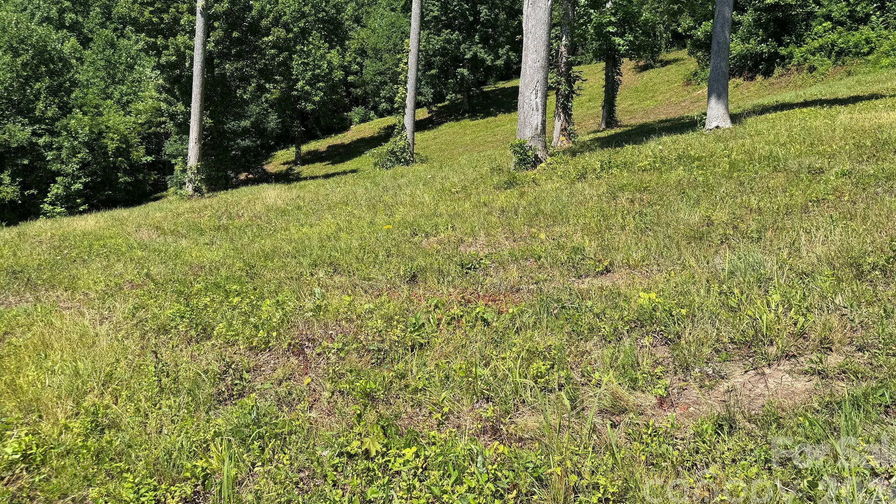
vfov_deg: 42.5
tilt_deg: -6.5
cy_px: 178
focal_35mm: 27
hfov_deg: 69.9
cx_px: 452
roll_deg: -2.6
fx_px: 642
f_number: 1.78
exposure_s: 1/2506
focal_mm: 6.76
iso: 80
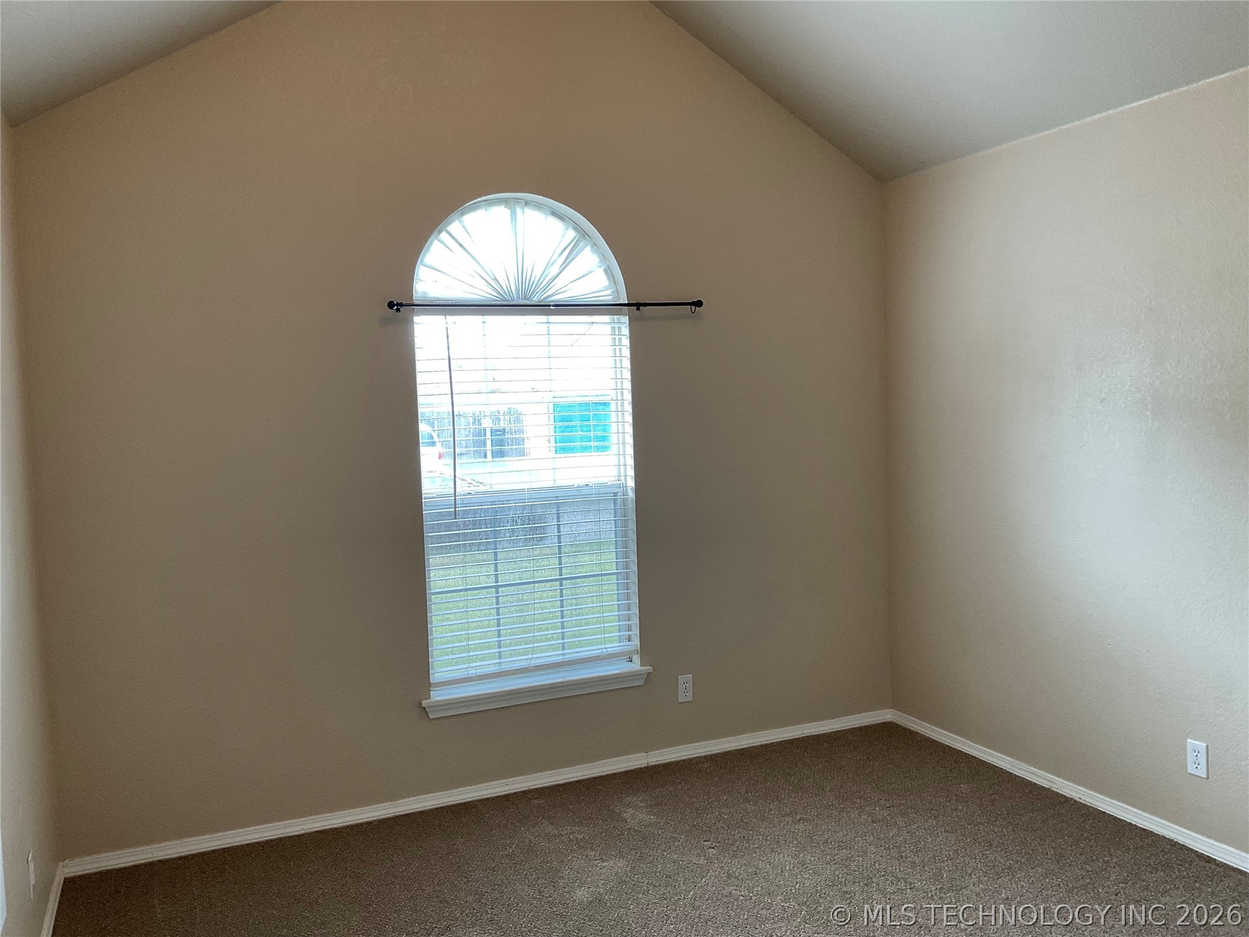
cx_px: 624
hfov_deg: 61.7
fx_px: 1046
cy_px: 468
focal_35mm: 29
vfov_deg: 48.2
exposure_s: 1/60
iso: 64
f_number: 1.8
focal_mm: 3
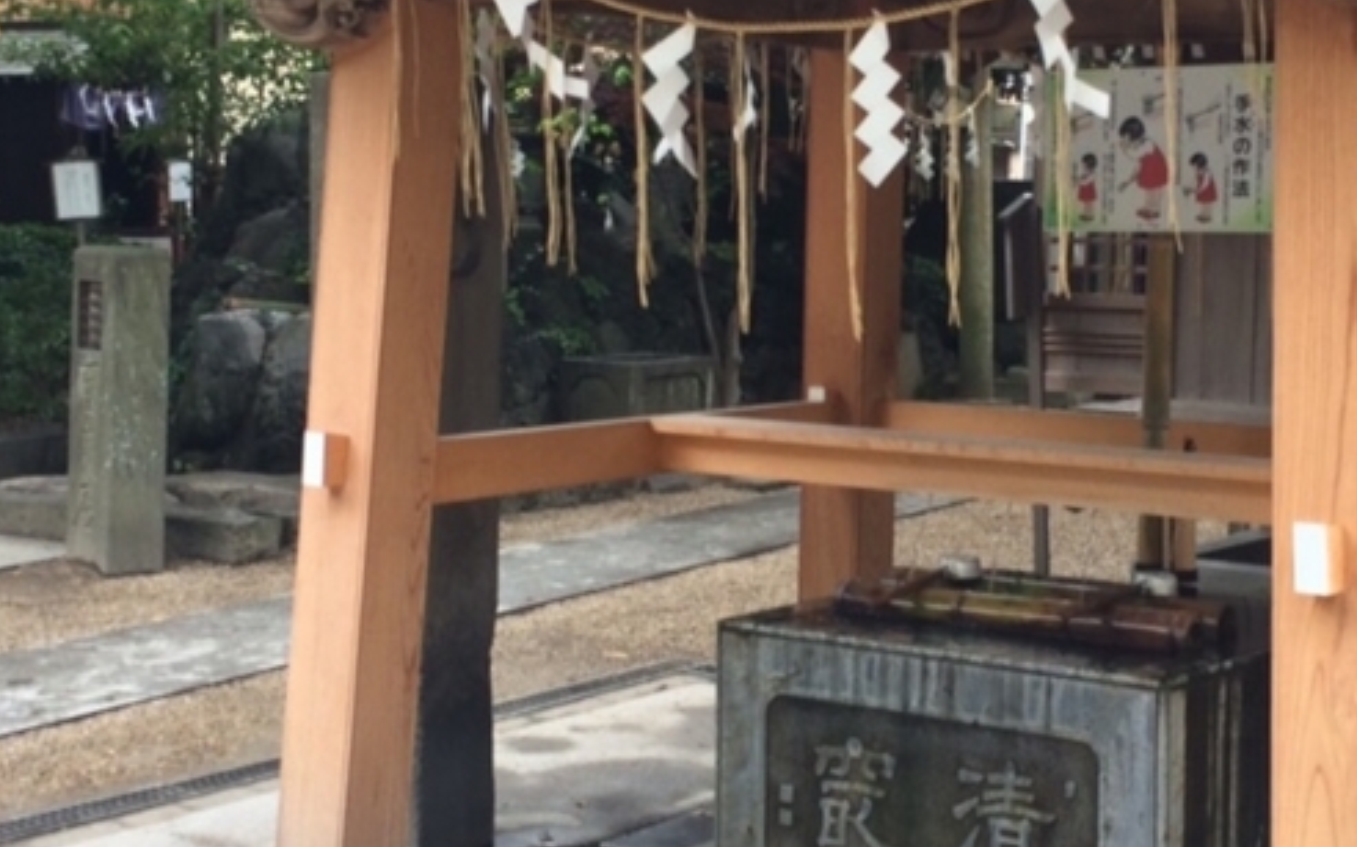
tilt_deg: -2.7
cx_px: 861
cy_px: 312
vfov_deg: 20.2
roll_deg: +0.2
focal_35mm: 64
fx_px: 2366
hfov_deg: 31.8
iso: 40
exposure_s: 1/120
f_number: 2.2
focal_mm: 4.15
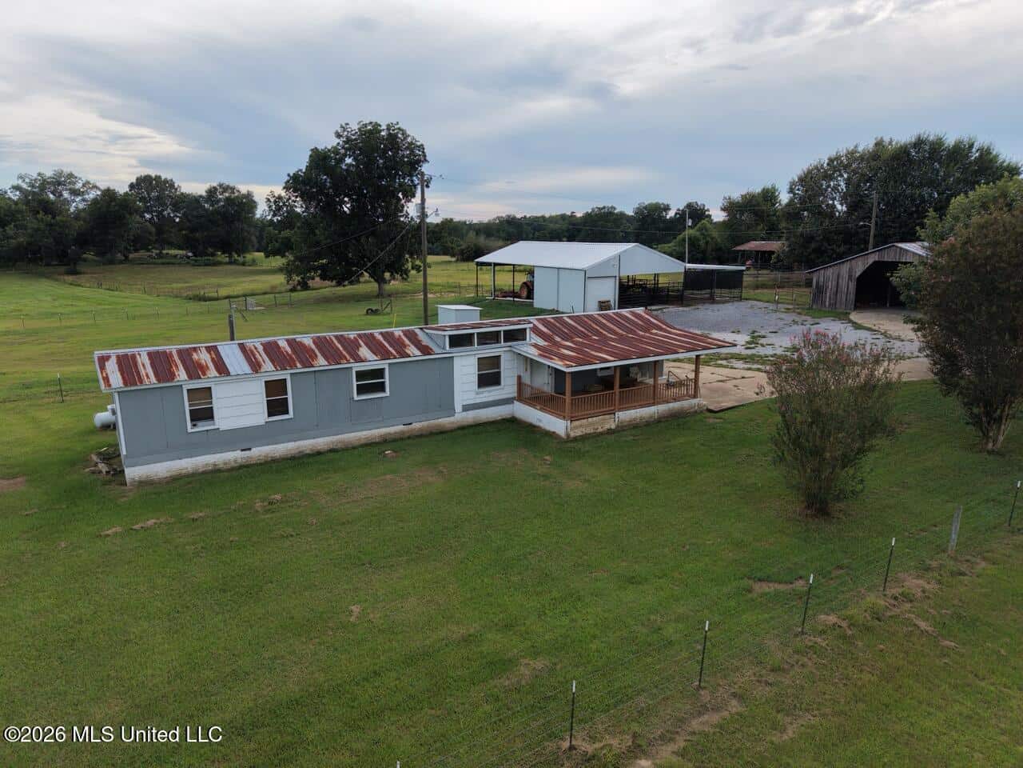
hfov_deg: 71.6
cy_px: 384
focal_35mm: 24
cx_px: 512
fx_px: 709
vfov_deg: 56.8
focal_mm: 8.67
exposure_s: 1/640
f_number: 1.8
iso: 100
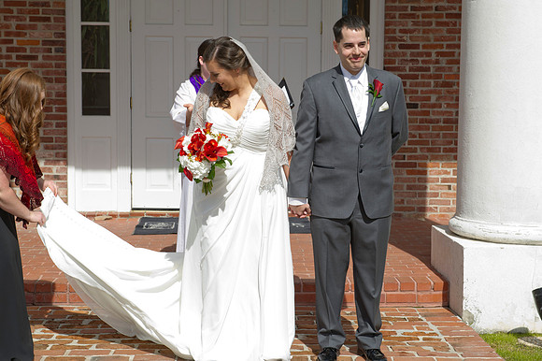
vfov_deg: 19.4
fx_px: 1053
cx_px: 271
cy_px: 180
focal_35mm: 70
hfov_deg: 28.9
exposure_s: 1/250
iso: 100
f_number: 10
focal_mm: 70
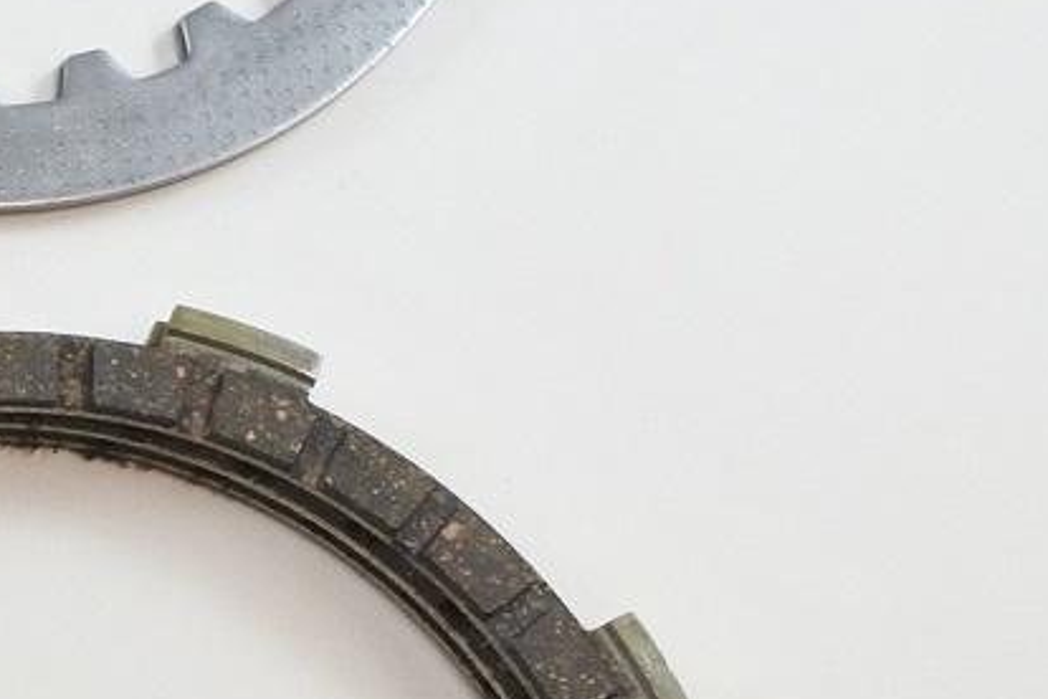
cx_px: -856
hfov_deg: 14.2
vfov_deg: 10.8
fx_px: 3697
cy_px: 295
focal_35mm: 127
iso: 400
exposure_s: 1/125
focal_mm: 10.7
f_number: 3.5
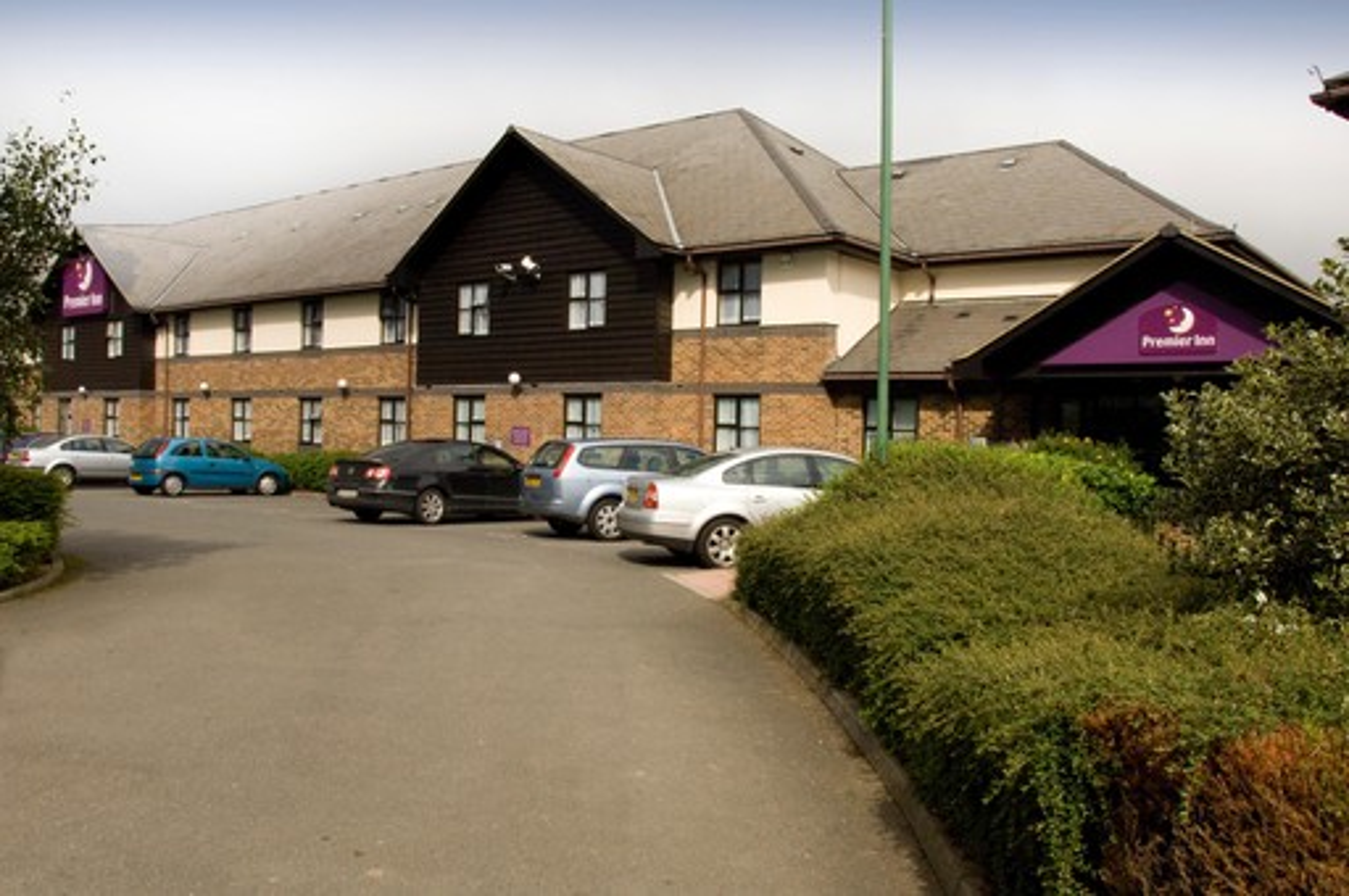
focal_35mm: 30
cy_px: 448
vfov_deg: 43.5
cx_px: 674
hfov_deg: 62.0
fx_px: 1123
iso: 200
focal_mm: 20
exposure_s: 1/160
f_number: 16
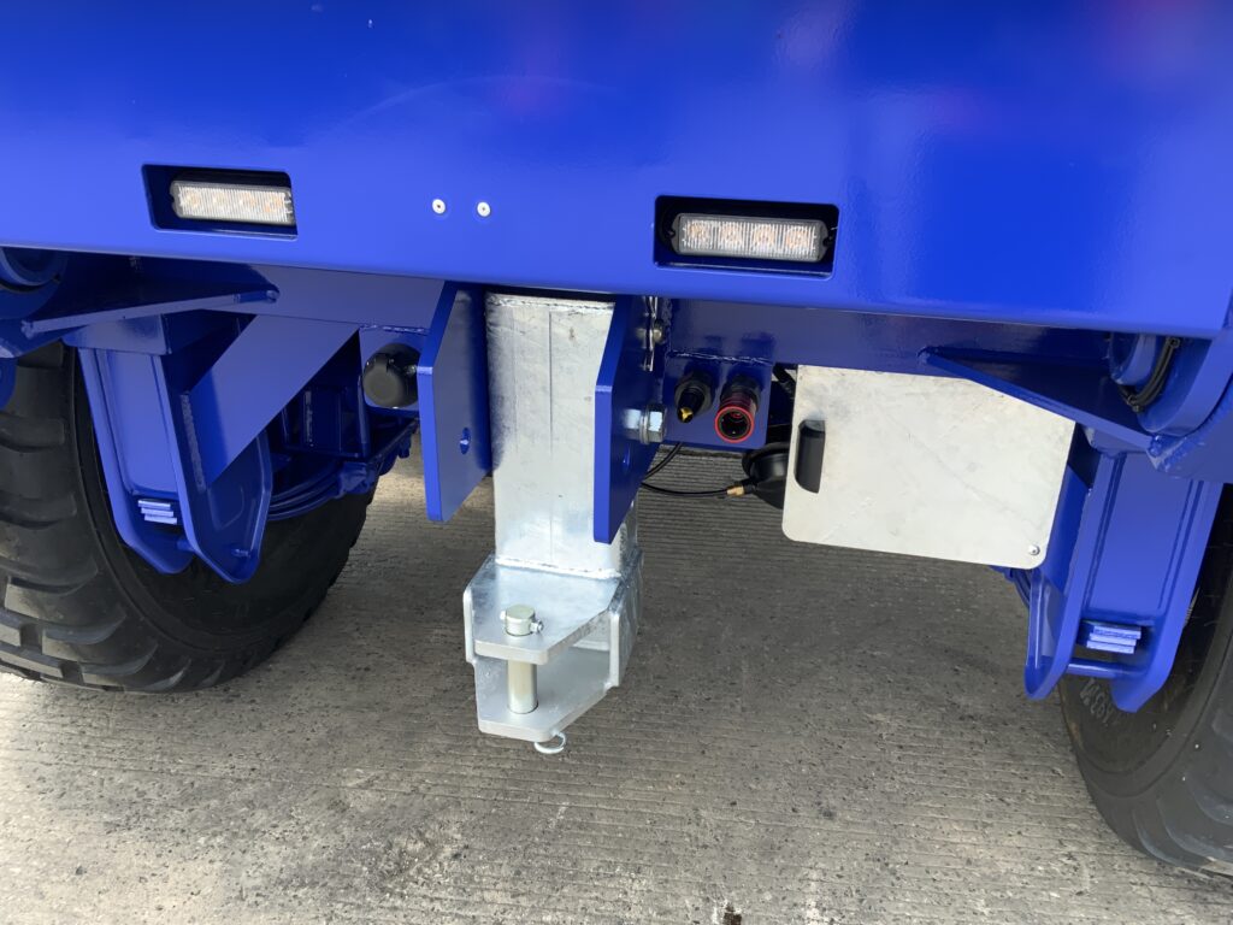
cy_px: 462
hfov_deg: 61.7
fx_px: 1033
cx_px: 616
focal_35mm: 29
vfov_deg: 48.2
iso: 16
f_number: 1.8
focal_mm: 3
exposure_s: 1/127
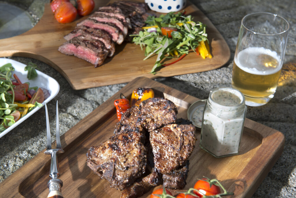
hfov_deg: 32.4
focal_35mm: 62
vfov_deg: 21.9
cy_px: 99
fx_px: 510
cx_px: 148
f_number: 7.1
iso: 100
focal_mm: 62
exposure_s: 1/160
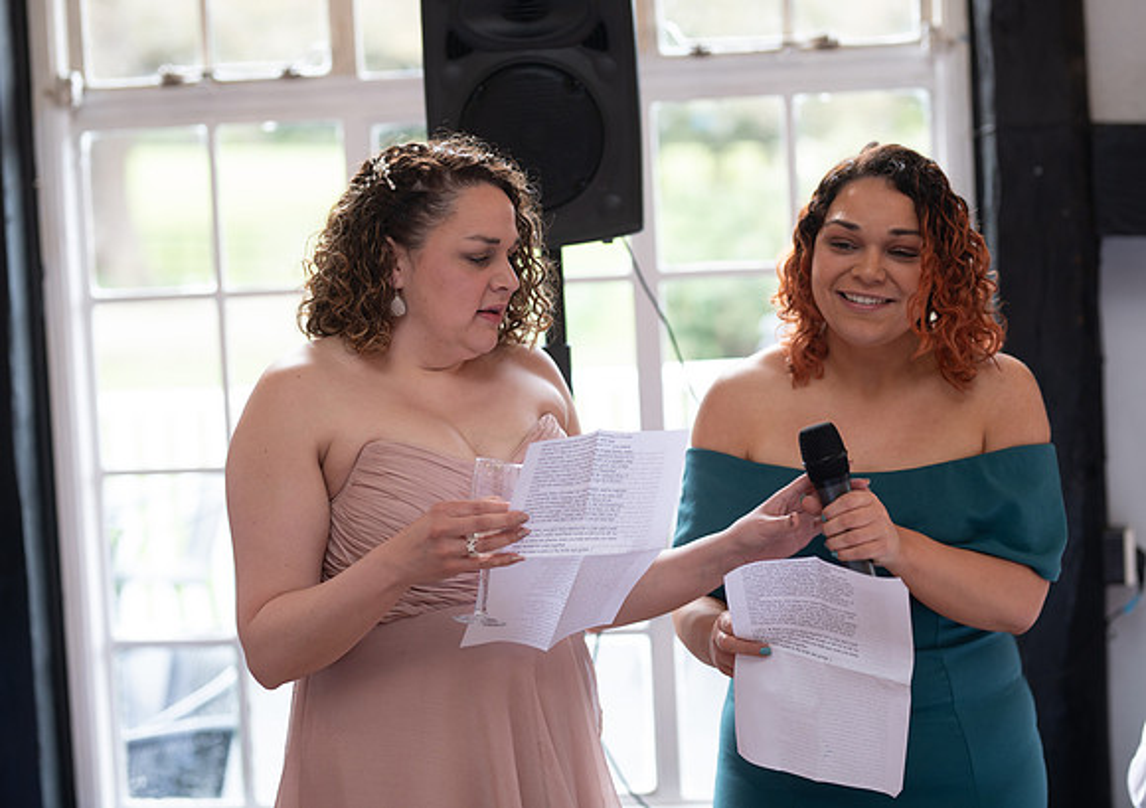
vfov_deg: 16.0
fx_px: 2867
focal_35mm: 88
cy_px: 404
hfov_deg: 22.6
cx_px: 608
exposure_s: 1/100
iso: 500
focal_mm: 85
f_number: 2.2
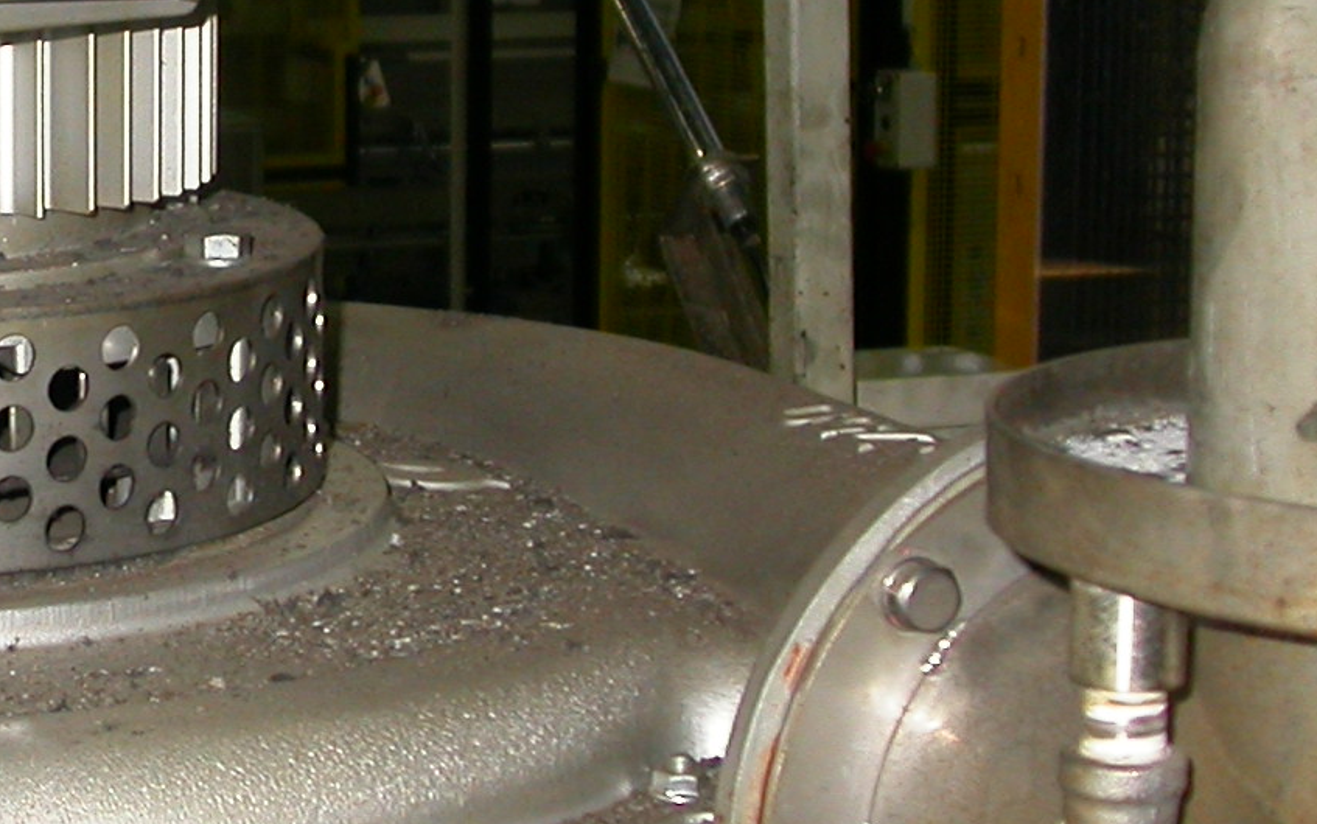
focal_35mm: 108
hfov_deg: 18.6
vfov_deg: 12.1
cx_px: -90
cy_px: 163
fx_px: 3878
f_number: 2.6
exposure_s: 1/60
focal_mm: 7.85
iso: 100
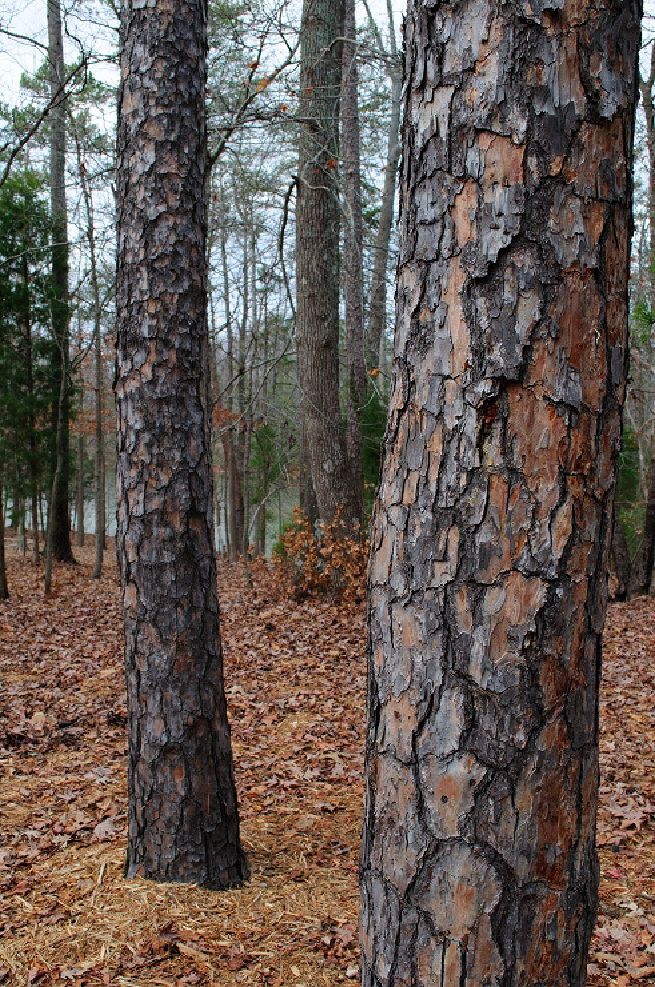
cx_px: 328
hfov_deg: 36.8
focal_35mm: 36
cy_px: 494
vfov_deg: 53.2
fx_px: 986
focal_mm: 24
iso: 500
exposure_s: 1/250
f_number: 10
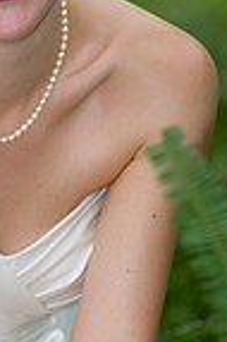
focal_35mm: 504
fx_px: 4778
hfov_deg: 2.7
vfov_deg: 4.1
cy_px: 175
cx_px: -30
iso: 400
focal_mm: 160
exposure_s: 1/200
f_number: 2.8
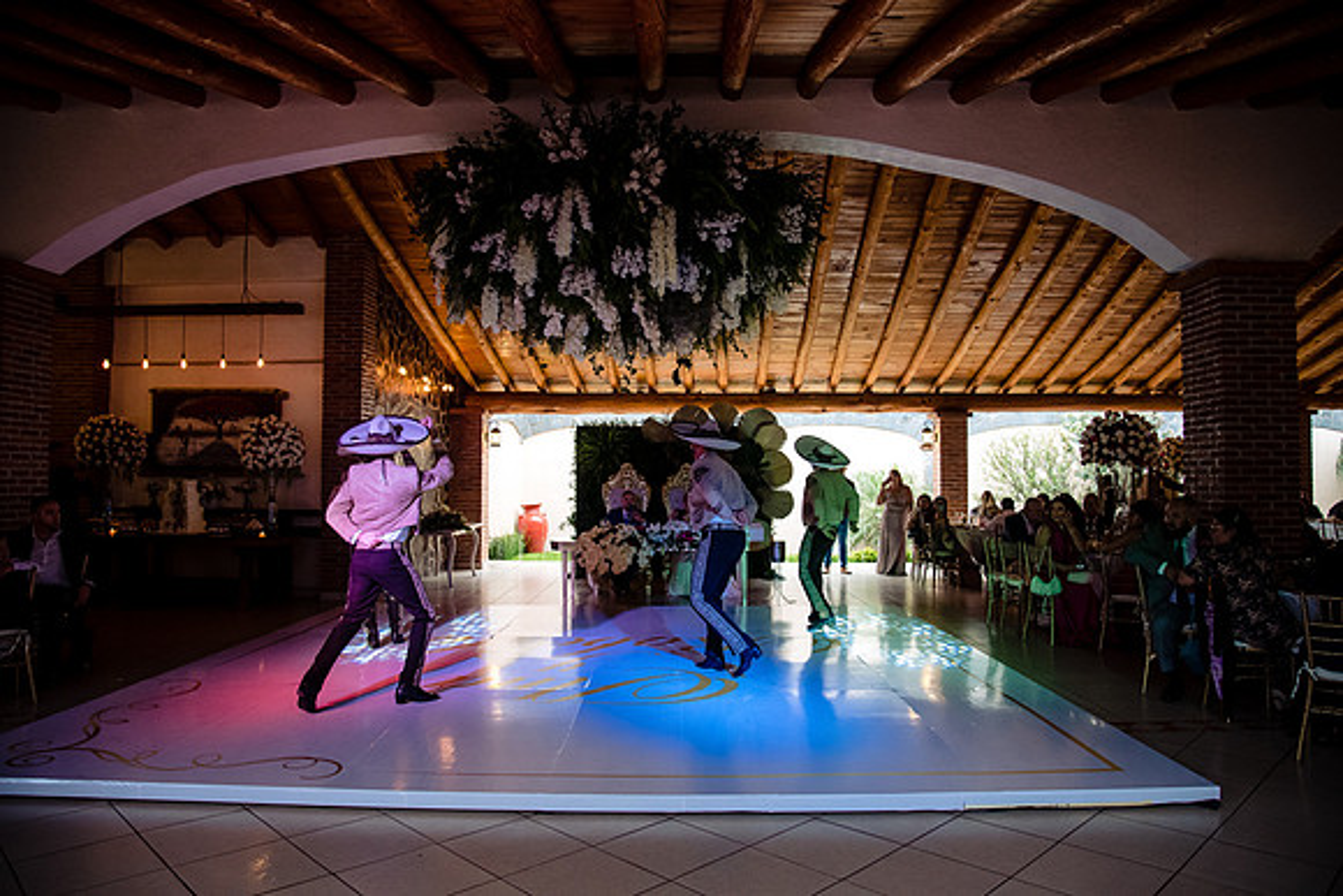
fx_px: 896
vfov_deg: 53.2
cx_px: 672
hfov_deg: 73.7
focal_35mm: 24
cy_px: 448
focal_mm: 24
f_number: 5
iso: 3200
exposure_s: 1/320
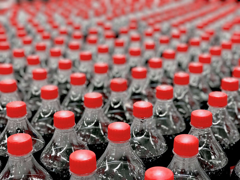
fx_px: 395
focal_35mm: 57
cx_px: 120
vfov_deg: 25.7
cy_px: 90
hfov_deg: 33.8
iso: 250
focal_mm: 6.6
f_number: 2.8
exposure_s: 1/50
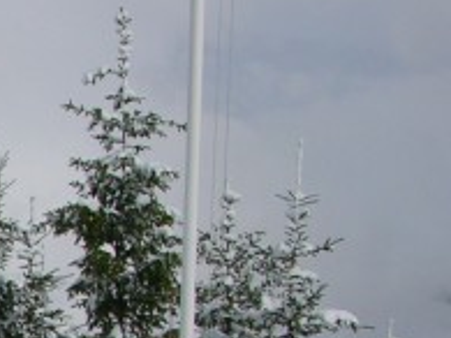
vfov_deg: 7.8
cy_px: 623
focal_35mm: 184
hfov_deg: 9.7
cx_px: -585
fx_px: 2396
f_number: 7.1
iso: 50
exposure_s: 1/436
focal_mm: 8.9
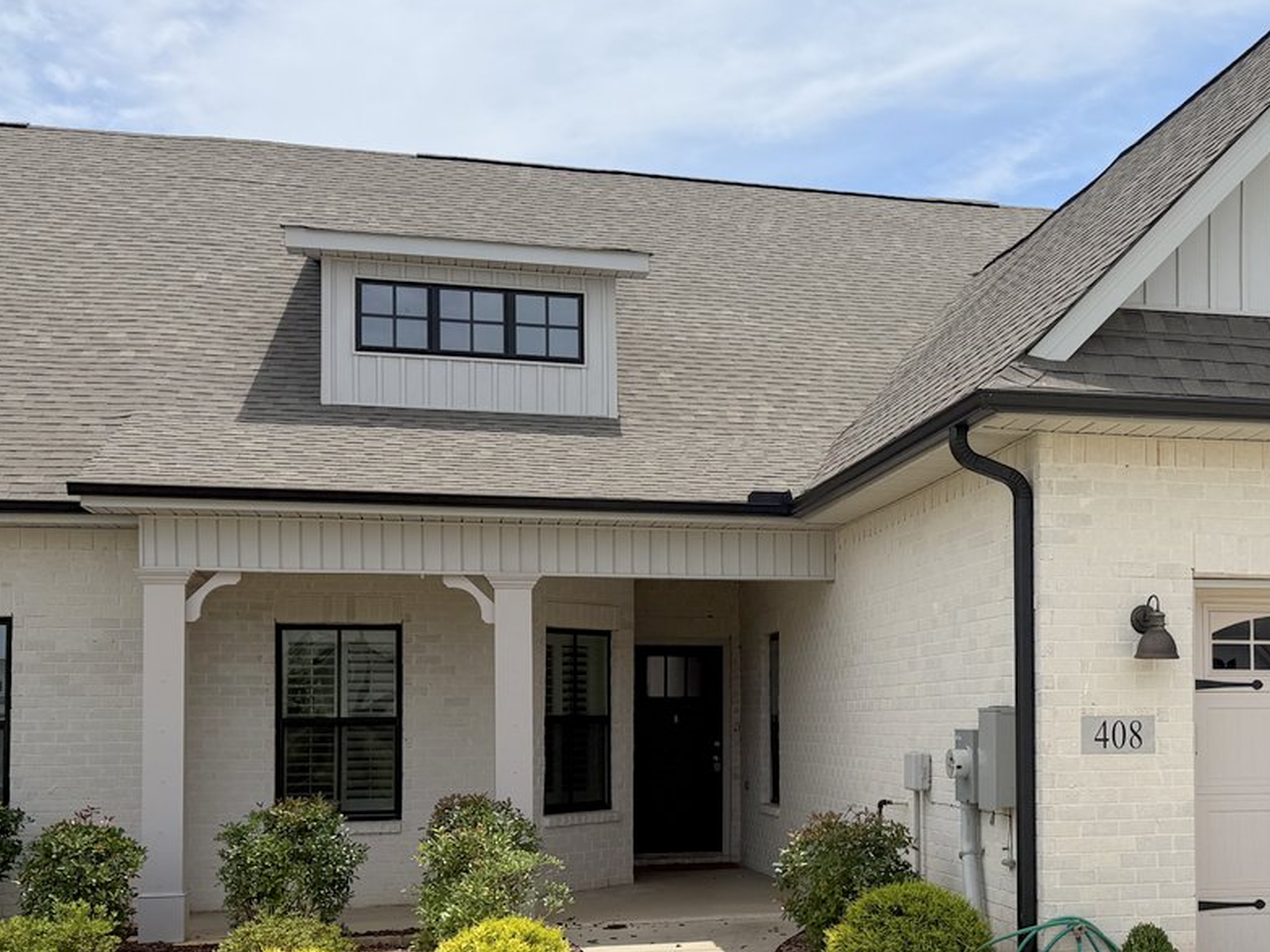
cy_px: 644
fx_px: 1798
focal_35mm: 49
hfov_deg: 37.8
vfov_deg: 29.4
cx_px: 975
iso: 80
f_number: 1.78
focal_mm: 6.76
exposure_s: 1/7353
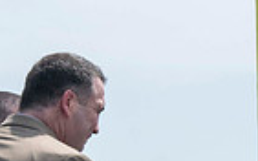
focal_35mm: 591
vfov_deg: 2.2
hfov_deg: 3.6
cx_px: 40
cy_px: 217
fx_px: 4154
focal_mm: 70
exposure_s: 1/250
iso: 200
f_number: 13
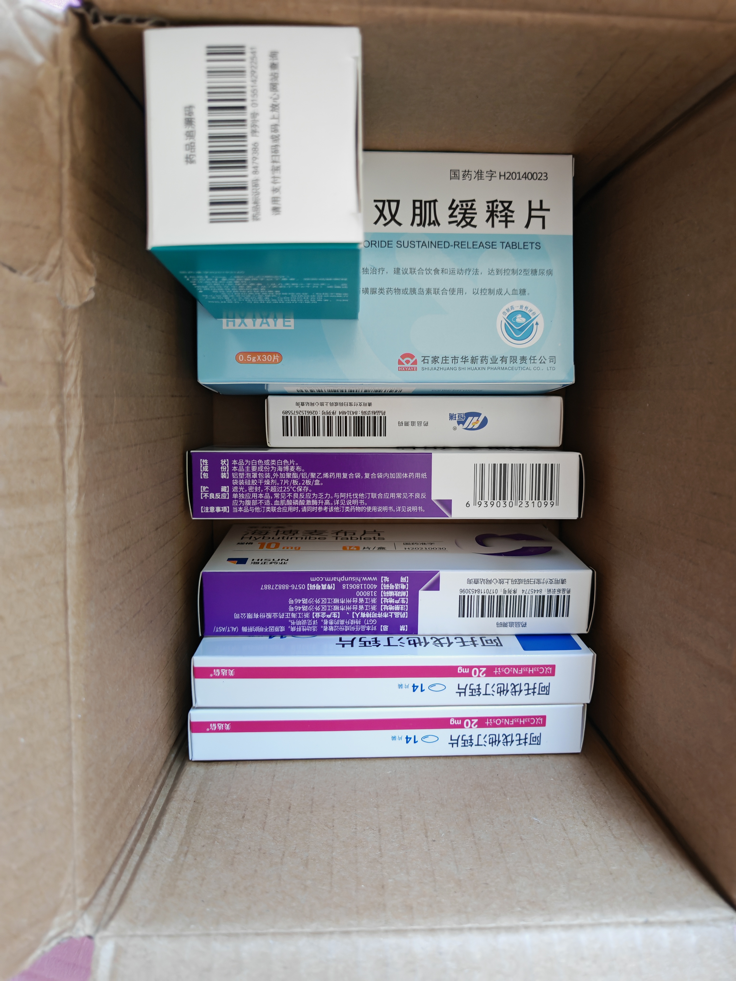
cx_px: 368
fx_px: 680
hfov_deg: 56.8
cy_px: 490
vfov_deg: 71.6
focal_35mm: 24
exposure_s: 1/50
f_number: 1.95
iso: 640
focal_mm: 6.67
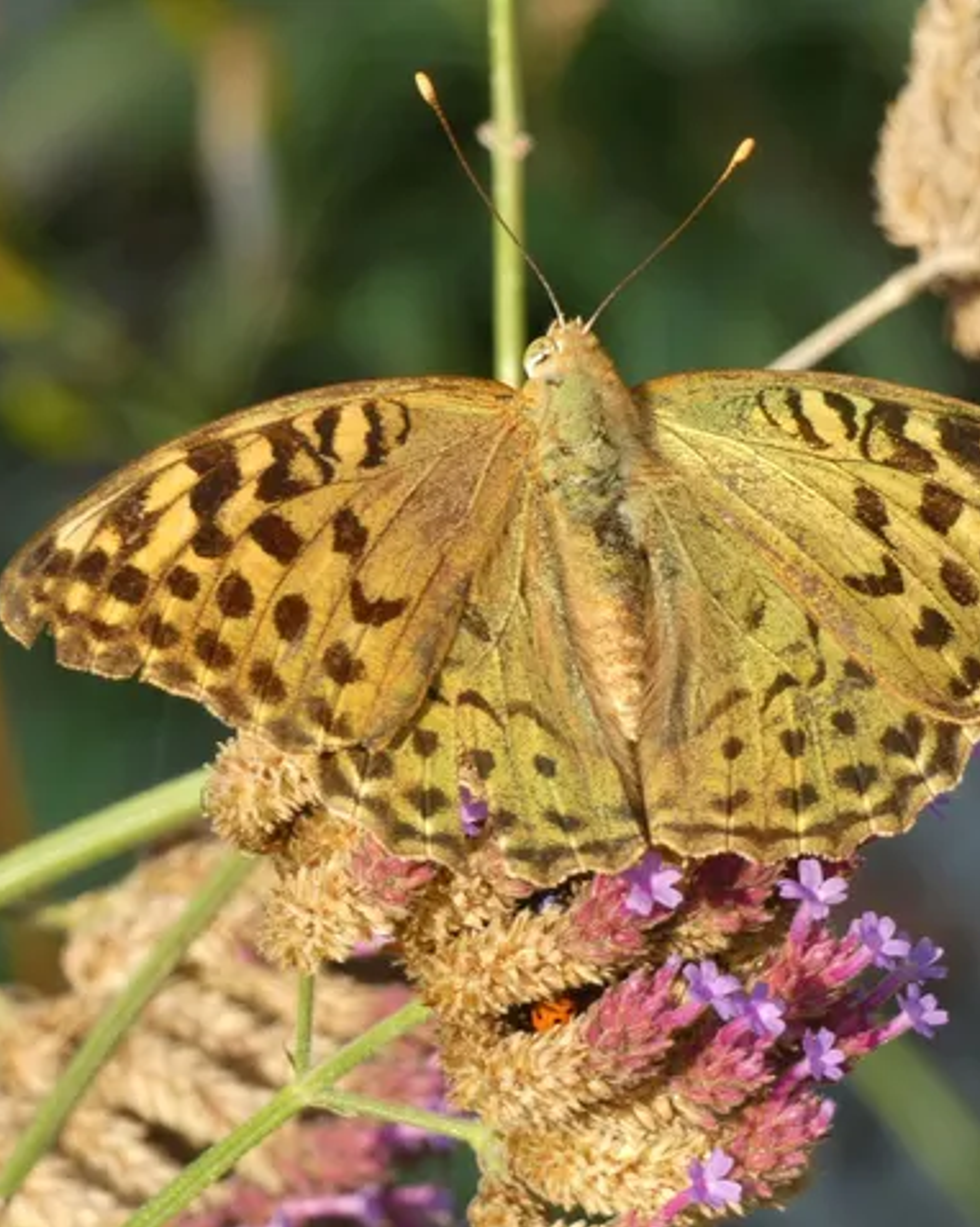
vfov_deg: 4.8
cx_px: 611
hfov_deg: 3.8
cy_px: 614
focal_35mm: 404
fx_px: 14656
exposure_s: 1/80
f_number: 5.6
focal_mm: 55.4
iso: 100
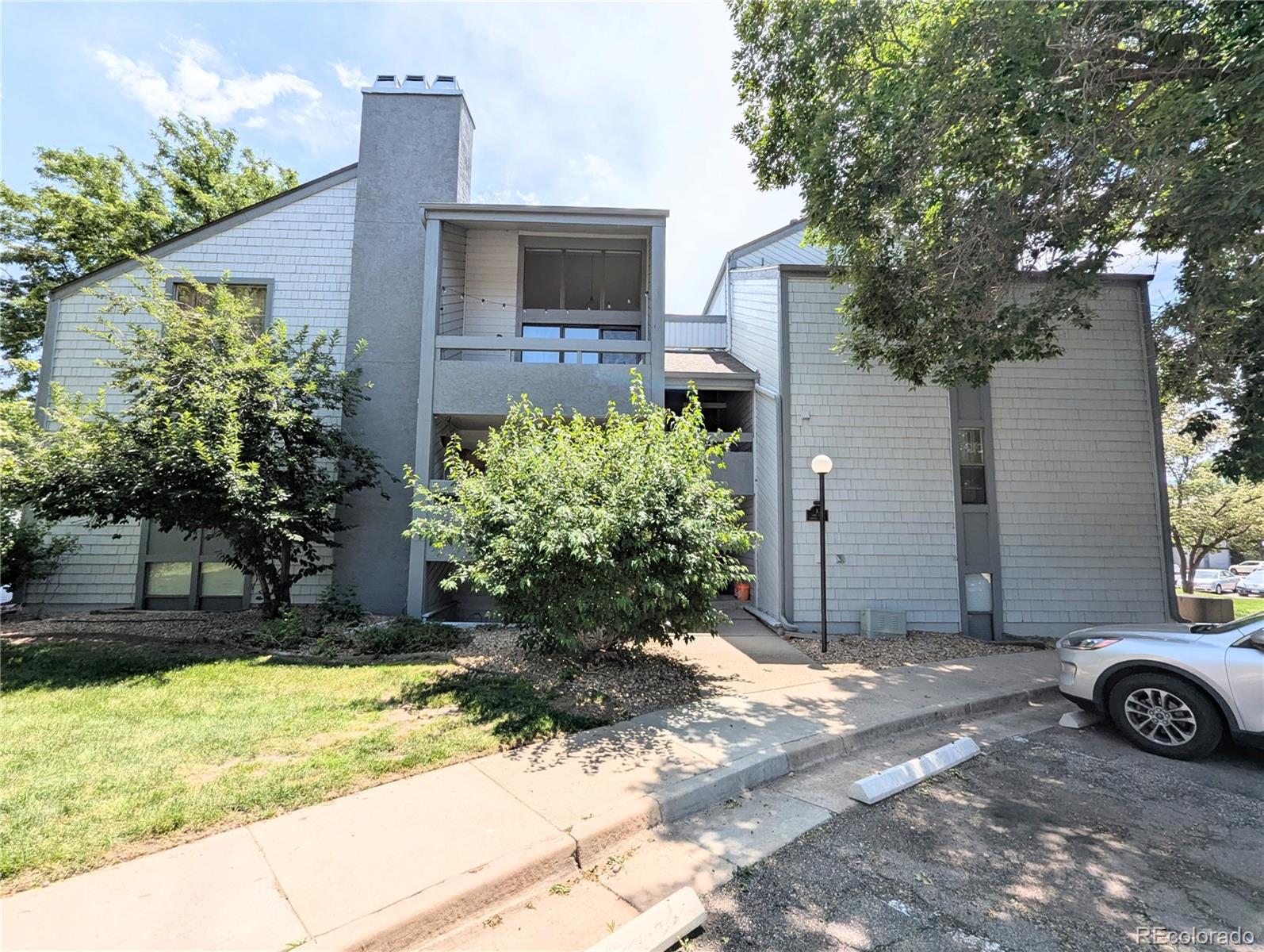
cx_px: 632
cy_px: 476
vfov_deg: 90.1
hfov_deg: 106.1
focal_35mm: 13
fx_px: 475
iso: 50
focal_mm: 1.95
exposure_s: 1/2475
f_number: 2.2
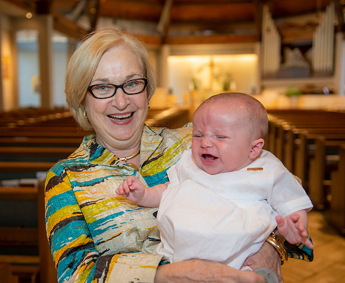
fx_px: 453
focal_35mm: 44
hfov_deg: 41.6
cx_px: 151
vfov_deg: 34.8
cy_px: 141
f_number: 3.2
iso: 1000
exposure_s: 1/100
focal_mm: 38
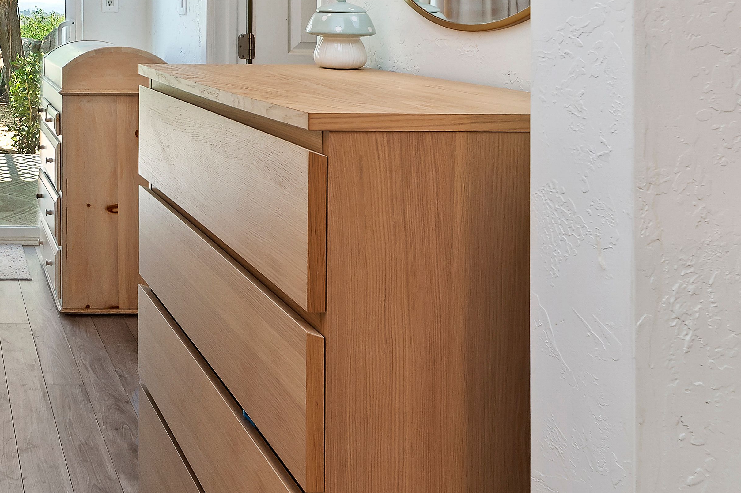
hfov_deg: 44.1
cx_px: -41
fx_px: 720
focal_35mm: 35
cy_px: 54
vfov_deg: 35.7
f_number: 10
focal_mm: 14
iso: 500
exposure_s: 1/6
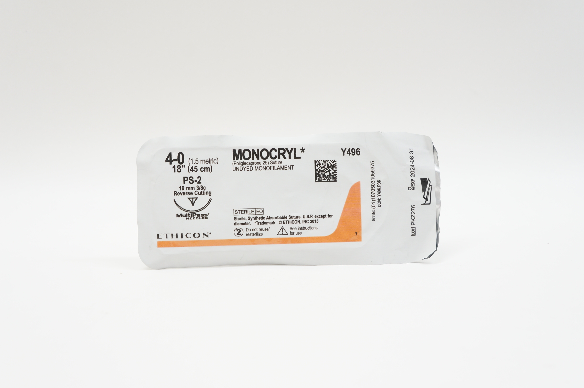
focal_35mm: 42
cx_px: 292
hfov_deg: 46.4
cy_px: 194
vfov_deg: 31.8
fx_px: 681
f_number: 6.3
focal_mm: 28
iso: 400
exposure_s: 1/40
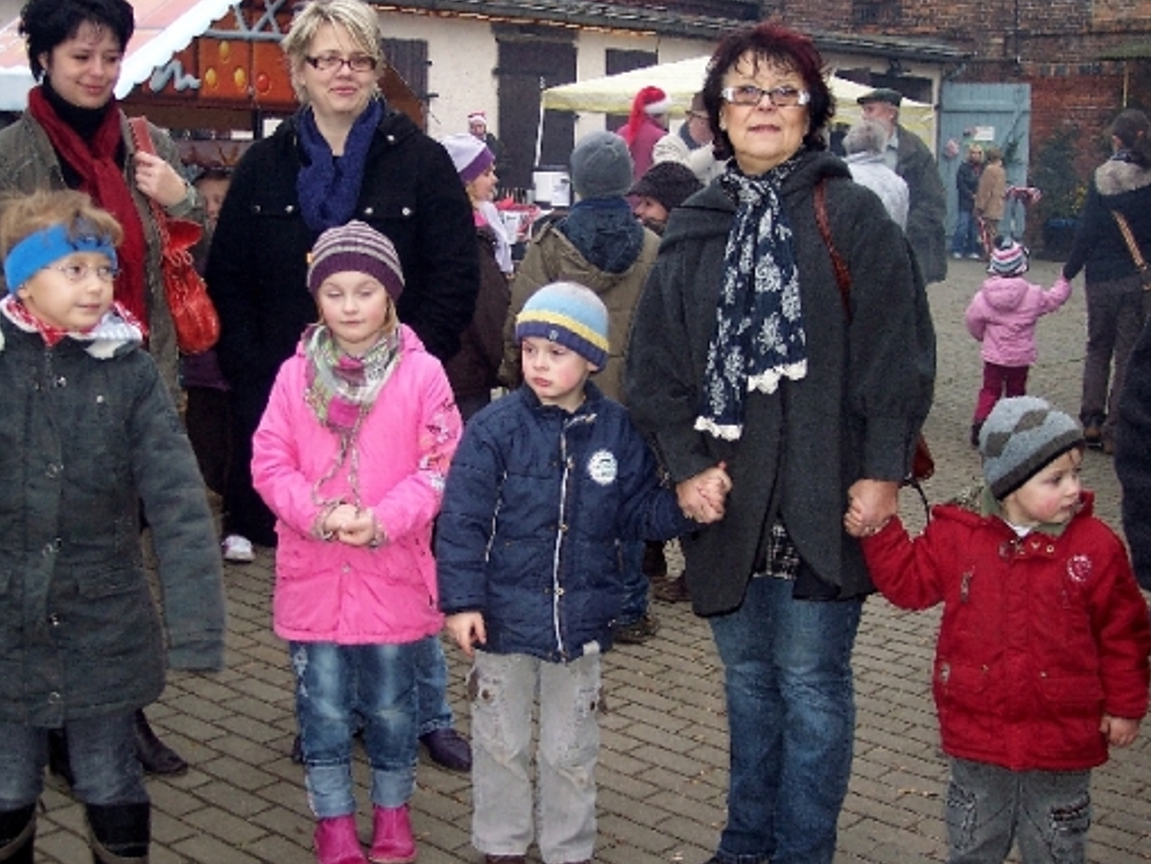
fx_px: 1630
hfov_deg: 38.9
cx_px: 513
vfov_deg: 29.7
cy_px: 441
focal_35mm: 49
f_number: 2.8
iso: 100
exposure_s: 1/60
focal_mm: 8
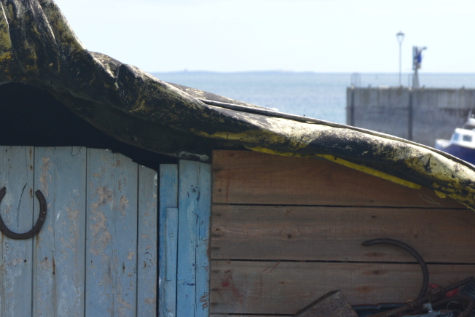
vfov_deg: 6.8
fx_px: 2669
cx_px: 54
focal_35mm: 202
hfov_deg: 10.1
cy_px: 312
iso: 100
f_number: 6.3
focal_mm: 55
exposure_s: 1/160
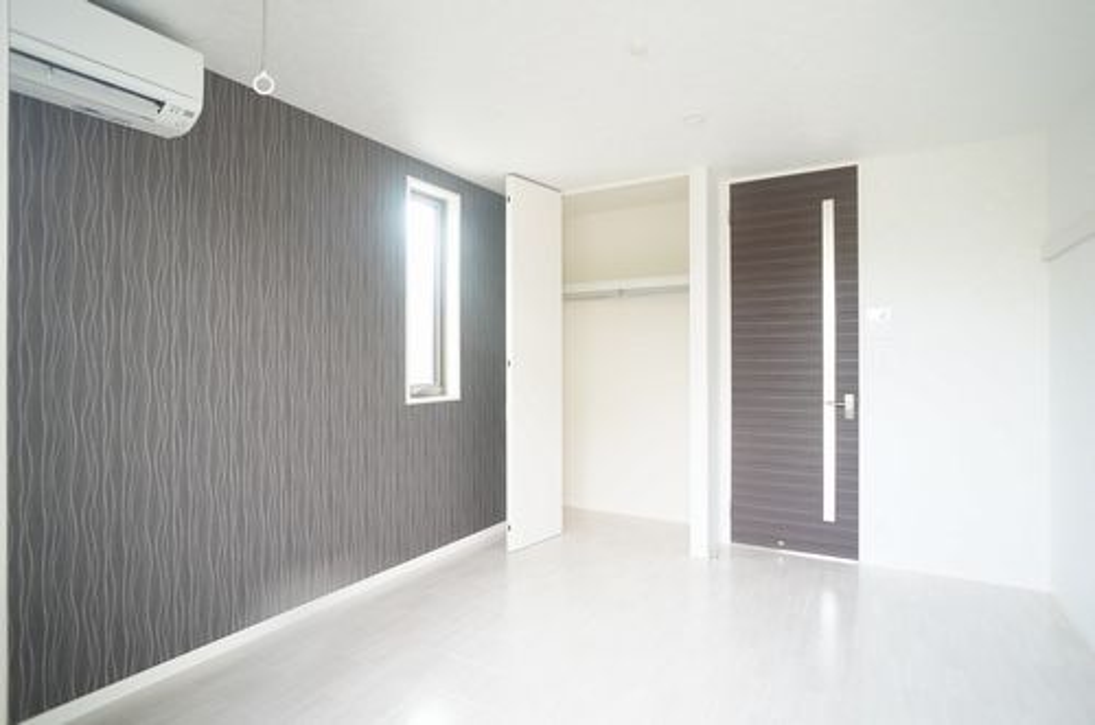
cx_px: 548
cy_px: 362
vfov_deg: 52.9
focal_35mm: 24
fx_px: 728
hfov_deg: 73.9
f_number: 4
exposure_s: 1/60
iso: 500
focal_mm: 16
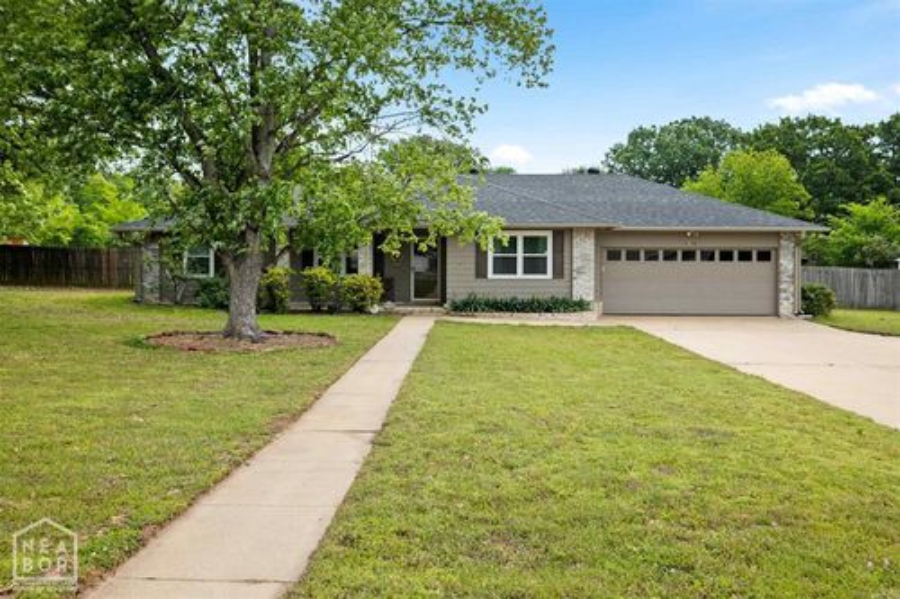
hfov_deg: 58.7
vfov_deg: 41.1
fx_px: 800
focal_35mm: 32
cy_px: 300
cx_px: 450
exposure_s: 1/125
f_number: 6.3
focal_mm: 32
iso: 100
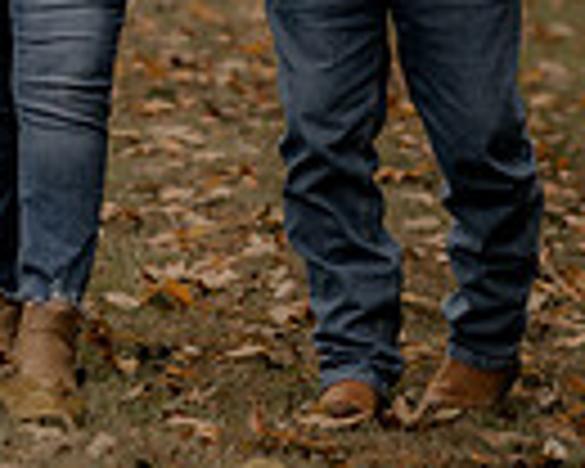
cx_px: 122
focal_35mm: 382
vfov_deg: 4.0
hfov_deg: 5.1
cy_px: -322
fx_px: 6614
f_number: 1.8
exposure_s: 1/2500
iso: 250
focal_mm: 85
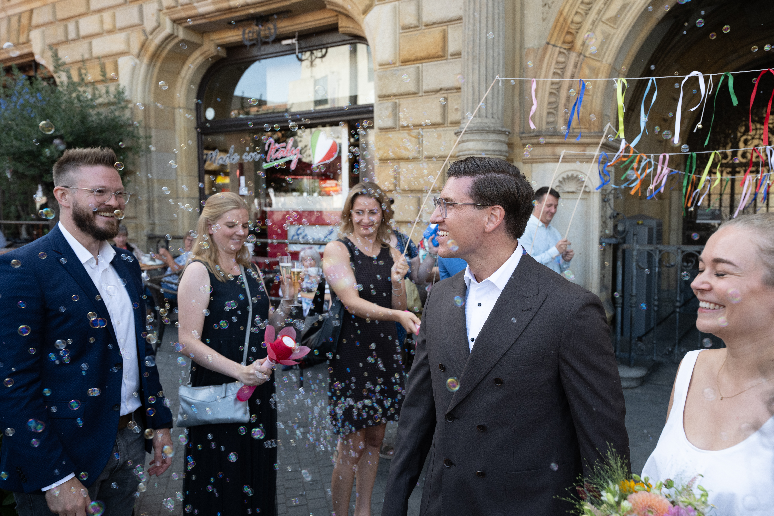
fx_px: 623
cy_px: 267
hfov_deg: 63.3
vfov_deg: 45.0
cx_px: 451
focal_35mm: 29
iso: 500
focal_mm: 24
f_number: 4
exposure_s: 1/800
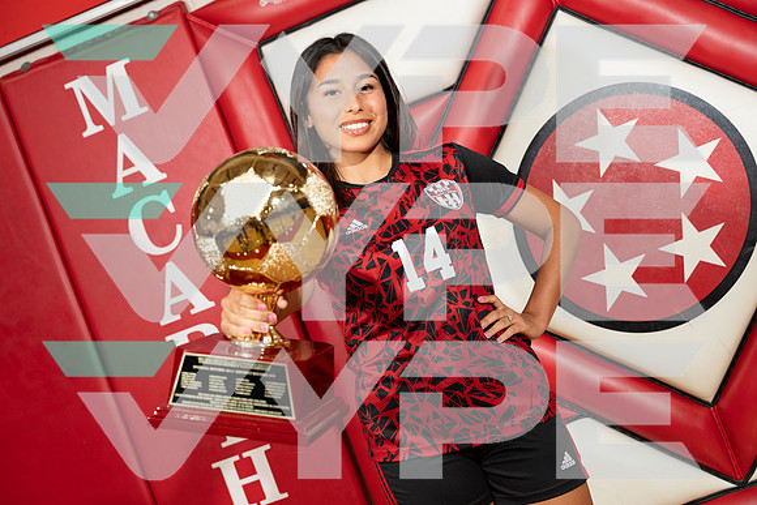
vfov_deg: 26.0
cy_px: 252
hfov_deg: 38.2
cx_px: 378
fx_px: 1094
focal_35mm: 52
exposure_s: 1/250
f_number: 4
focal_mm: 52
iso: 1000
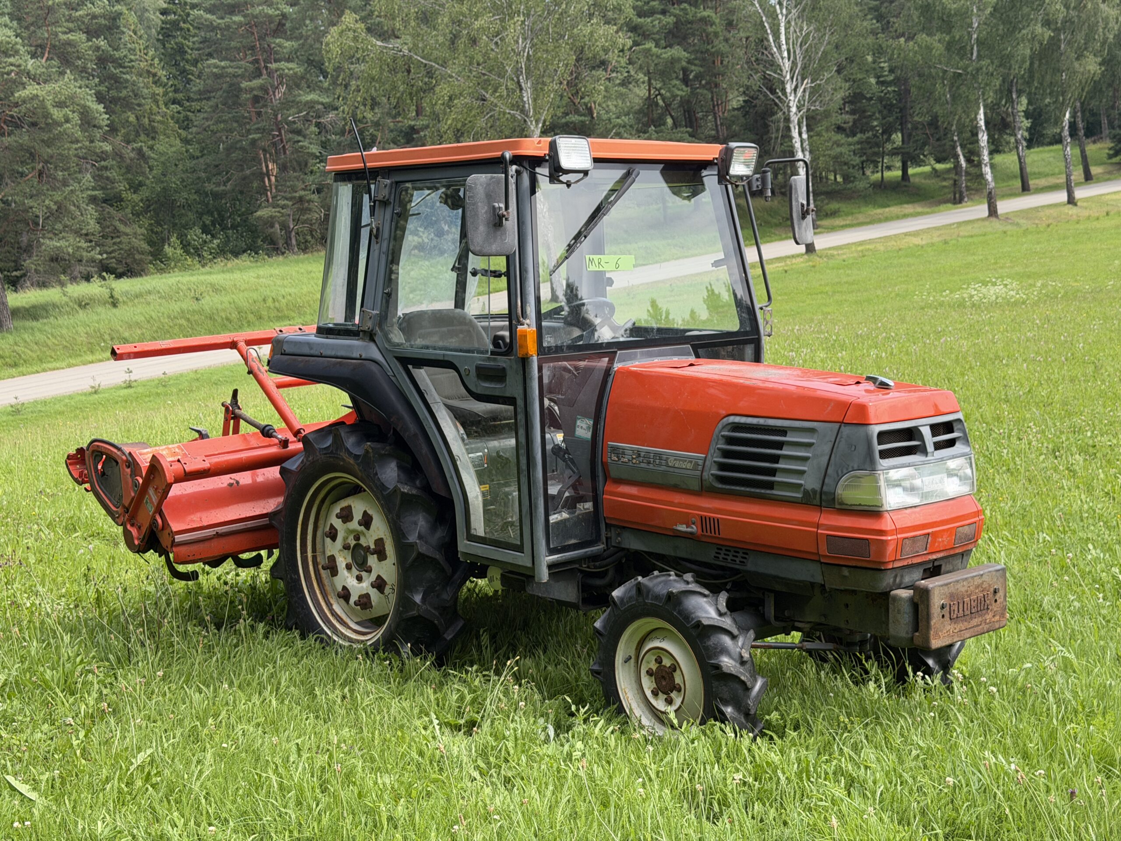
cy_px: 420
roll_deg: +5.9
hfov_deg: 39.7
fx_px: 1554
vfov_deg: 30.3
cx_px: 560
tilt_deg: -9.4
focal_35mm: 48
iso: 80
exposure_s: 1/1678
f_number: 1.78
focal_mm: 6.76
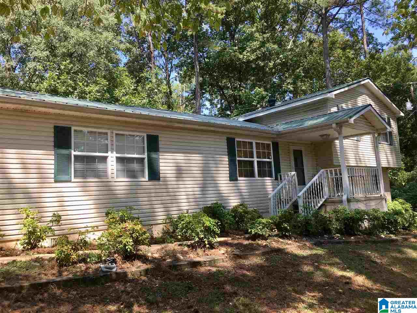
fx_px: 349
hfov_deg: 61.7
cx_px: 208
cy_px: 156
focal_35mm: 29
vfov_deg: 48.2
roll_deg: +2.6
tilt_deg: +6.2
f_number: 2.2
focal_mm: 4.15
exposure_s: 1/487
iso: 25
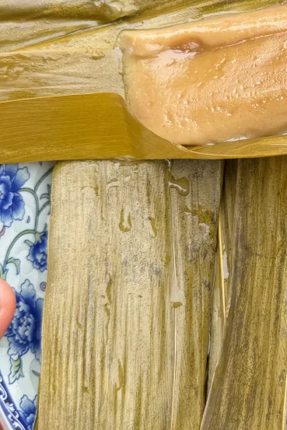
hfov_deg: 20.2
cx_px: 292
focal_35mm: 65
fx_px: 777
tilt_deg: -51.1
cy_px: 124
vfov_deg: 30.6
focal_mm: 6.76
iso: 80
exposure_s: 1/344
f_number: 1.78
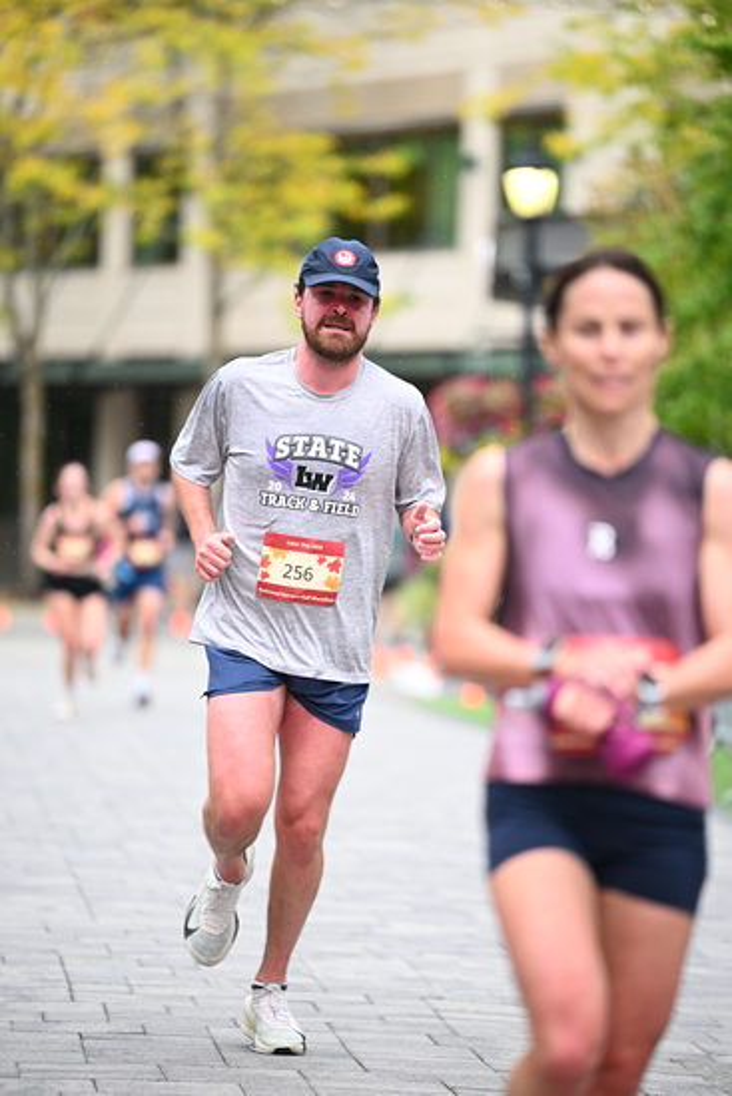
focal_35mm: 200
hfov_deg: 6.9
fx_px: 6096
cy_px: 548
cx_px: 366
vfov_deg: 10.3
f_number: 2.8
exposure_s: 1/1250
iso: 1250
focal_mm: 200
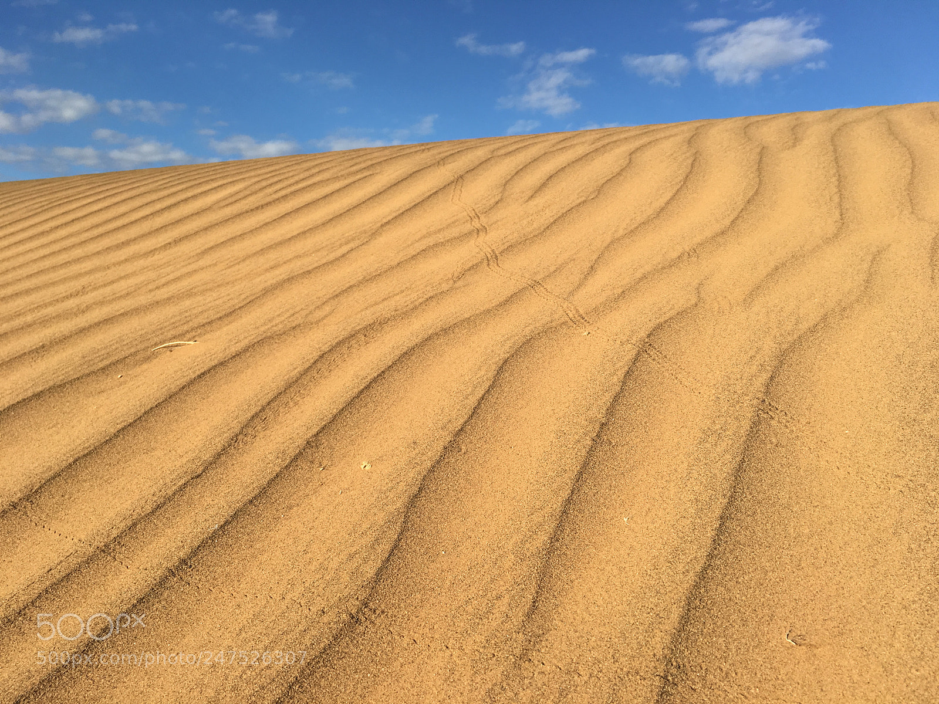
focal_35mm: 29
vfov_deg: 48.2
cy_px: 352
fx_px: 787
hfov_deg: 61.7
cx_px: 470
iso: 25
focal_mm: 4.15
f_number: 2.2
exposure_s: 1/1637
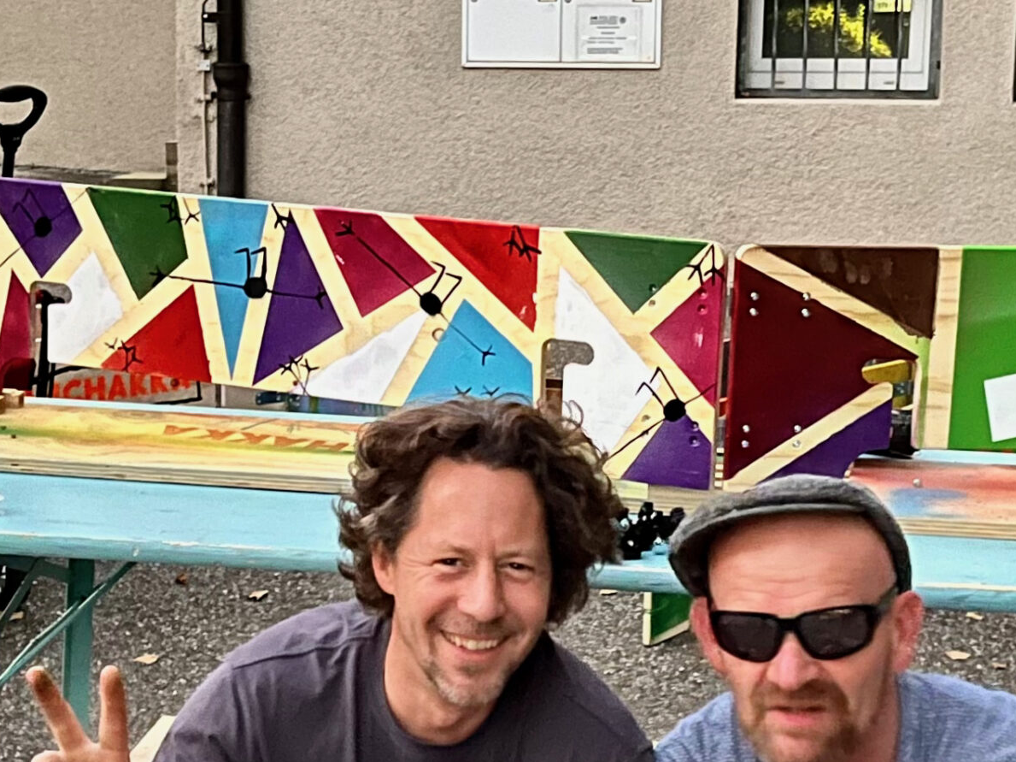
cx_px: 830
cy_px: 807
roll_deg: -1.5
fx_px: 1643
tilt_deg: -9.7
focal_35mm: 56
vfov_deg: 24.6
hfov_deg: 33.3
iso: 1000
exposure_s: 1/17
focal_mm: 5.1
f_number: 1.6
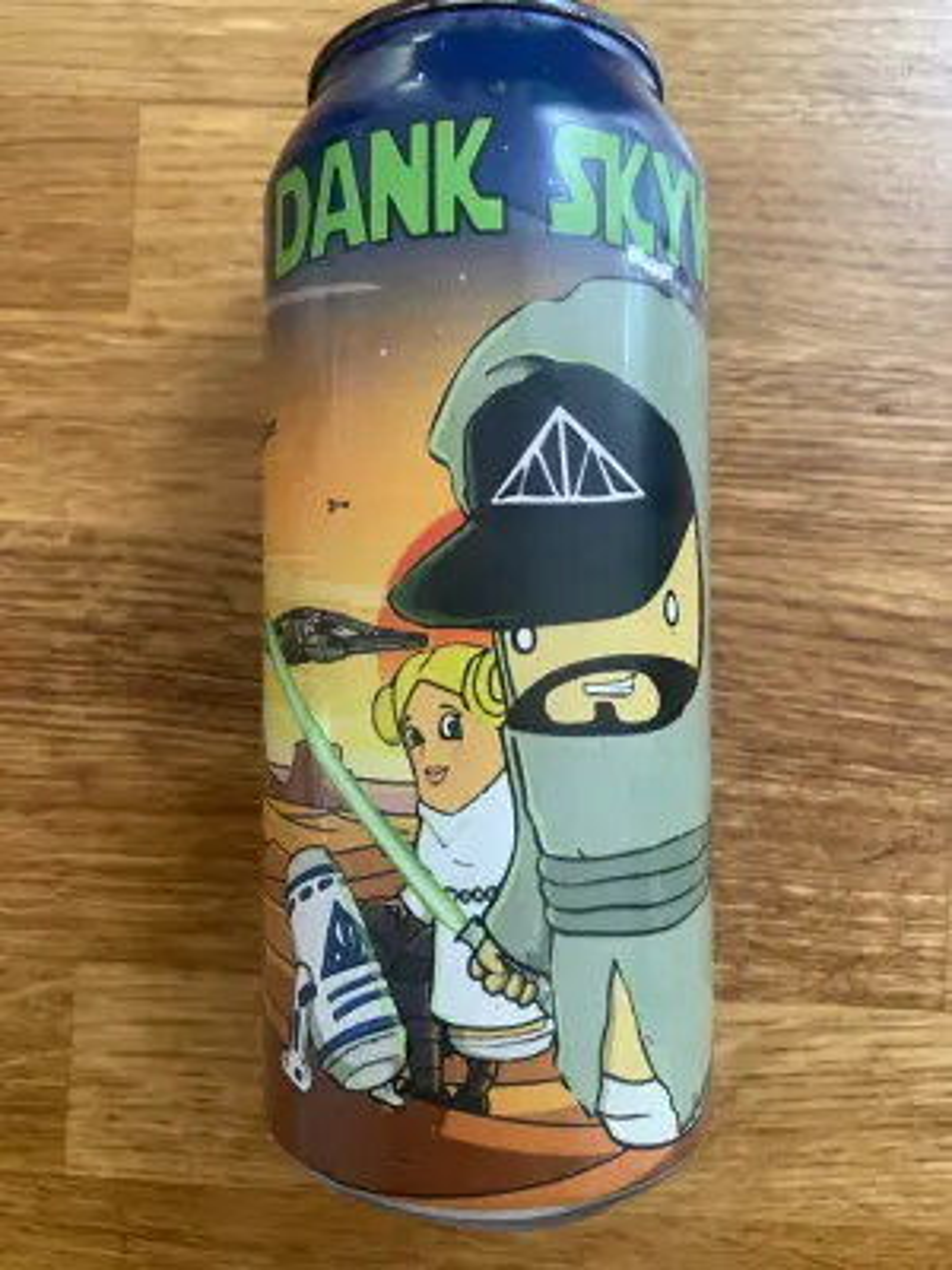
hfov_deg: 54.9
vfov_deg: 69.4
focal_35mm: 25
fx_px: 917
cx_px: 476
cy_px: 635
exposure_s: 1/63
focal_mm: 4.25
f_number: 1.8
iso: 125
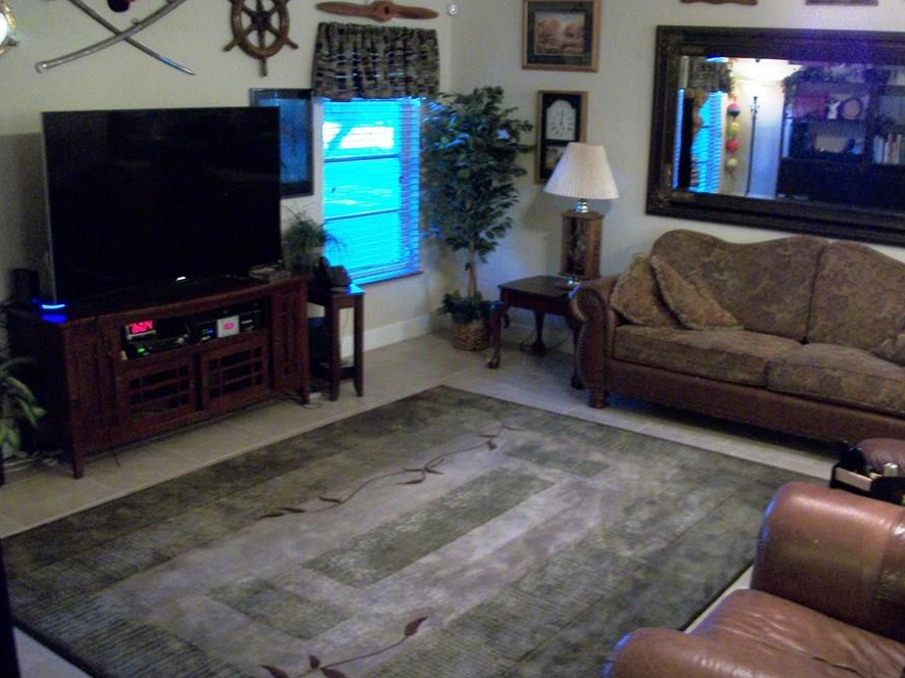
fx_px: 967
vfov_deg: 38.6
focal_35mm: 37
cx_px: 513
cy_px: 360
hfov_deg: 50.0
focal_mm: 5.7
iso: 250
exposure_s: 1/8
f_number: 2.9
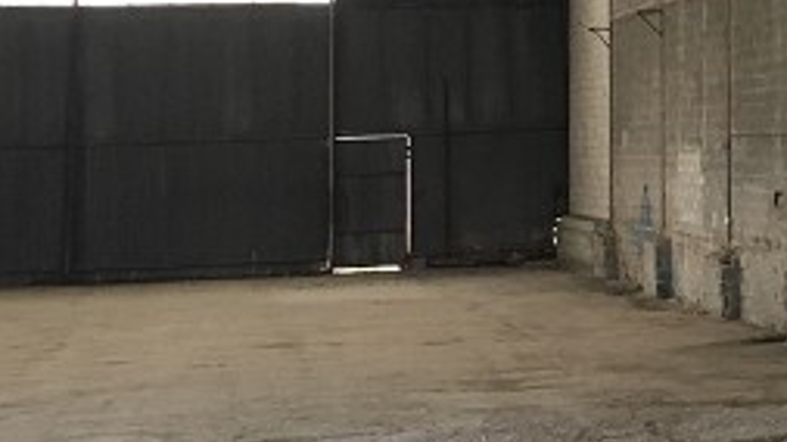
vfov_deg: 11.9
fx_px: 2086
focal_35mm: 100
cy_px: -40
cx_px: 890
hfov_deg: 20.3
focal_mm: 4.15
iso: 200
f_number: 2.2
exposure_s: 1/33
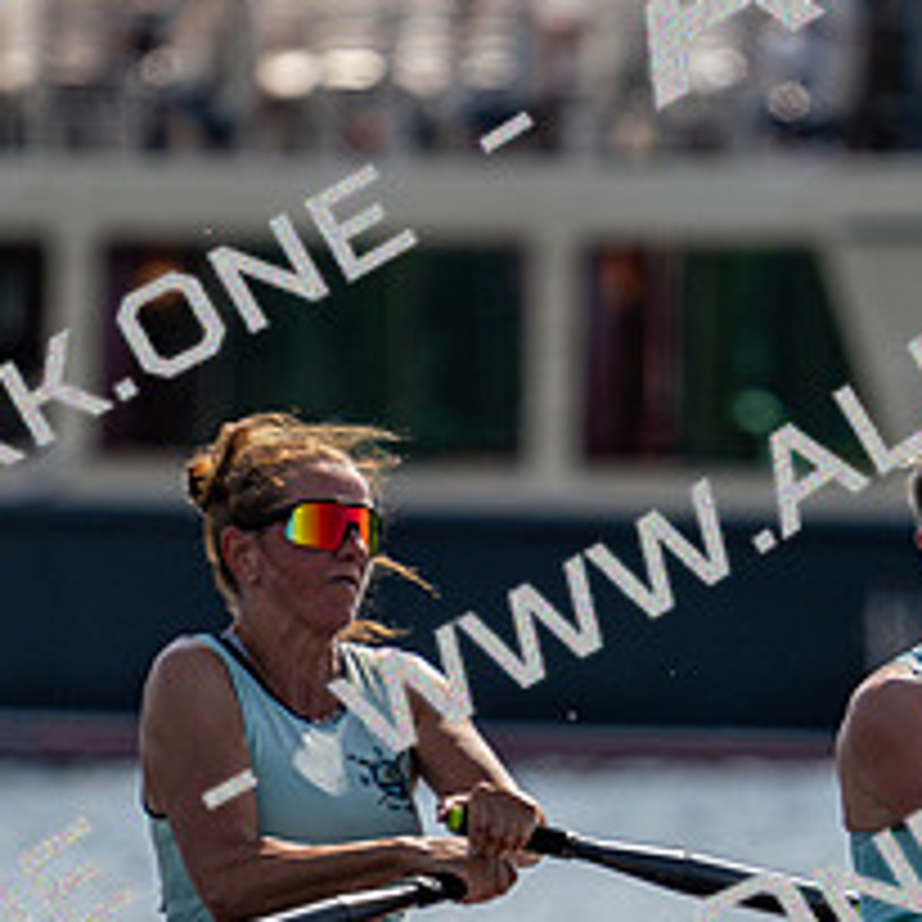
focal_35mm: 1032
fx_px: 31098
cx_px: 886
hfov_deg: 1.7
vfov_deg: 1.7
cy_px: 767
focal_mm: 430
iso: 125
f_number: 6.3
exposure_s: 1/1600
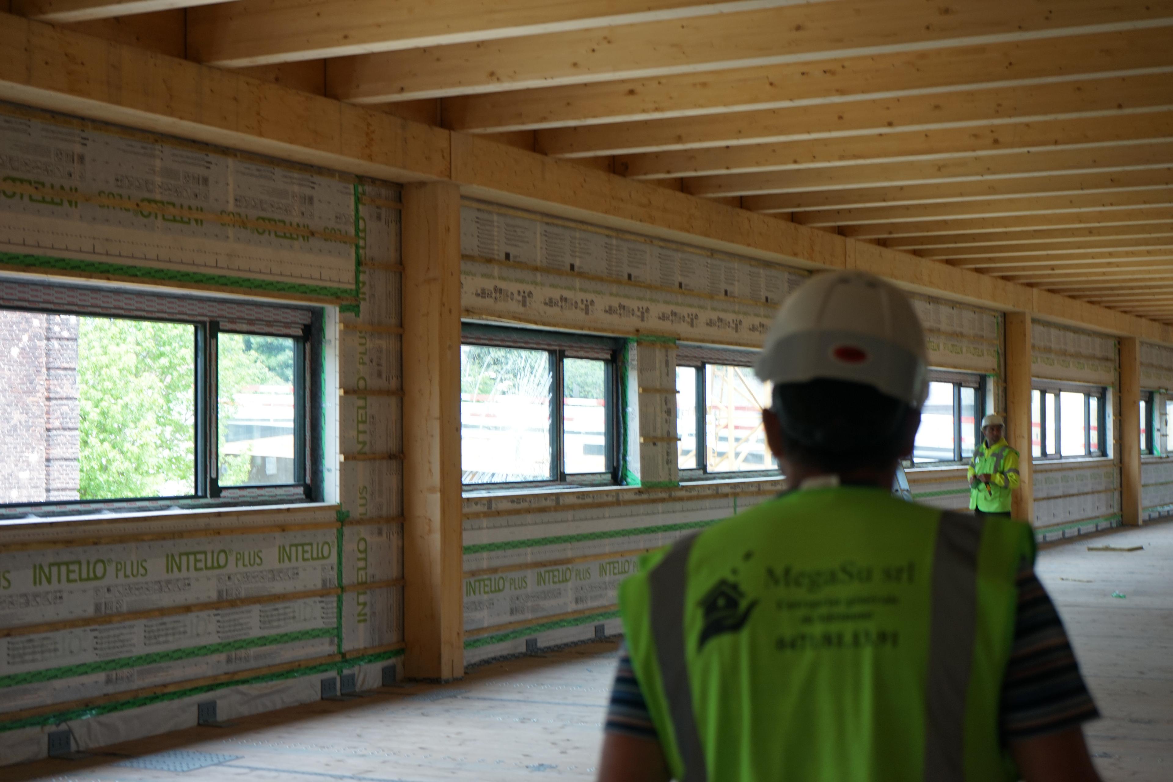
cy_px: 391
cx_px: 586
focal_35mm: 56
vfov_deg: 24.2
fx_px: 1825
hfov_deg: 35.6
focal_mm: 56
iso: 400
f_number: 5
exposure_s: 1/160
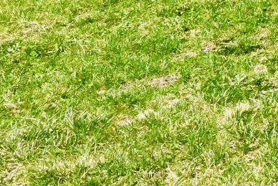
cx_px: 667
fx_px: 750
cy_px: -342
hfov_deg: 14.2
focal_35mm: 97
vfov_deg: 10.6
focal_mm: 14
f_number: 14
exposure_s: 1/800
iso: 640
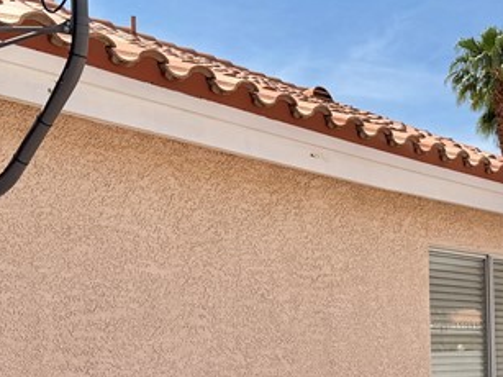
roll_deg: +1.5
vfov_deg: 18.1
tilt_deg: -0.4
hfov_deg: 24.2
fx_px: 1162
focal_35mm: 80
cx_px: 377
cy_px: 357
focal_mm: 6.76
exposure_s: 1/6711
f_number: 1.78
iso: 80
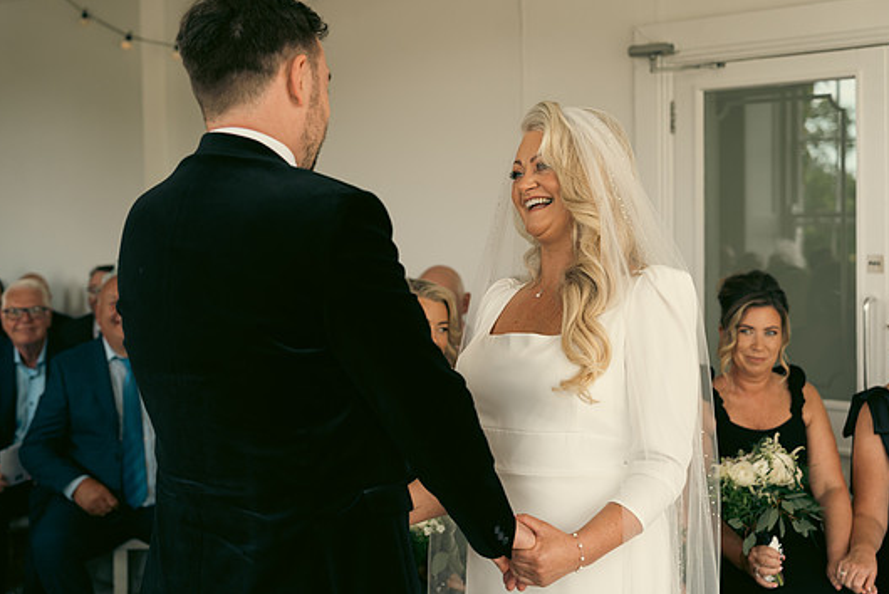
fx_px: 1433
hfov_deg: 34.5
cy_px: 294
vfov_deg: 23.4
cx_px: 421
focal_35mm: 58
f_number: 3.5
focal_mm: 53
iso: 250
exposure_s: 1/160
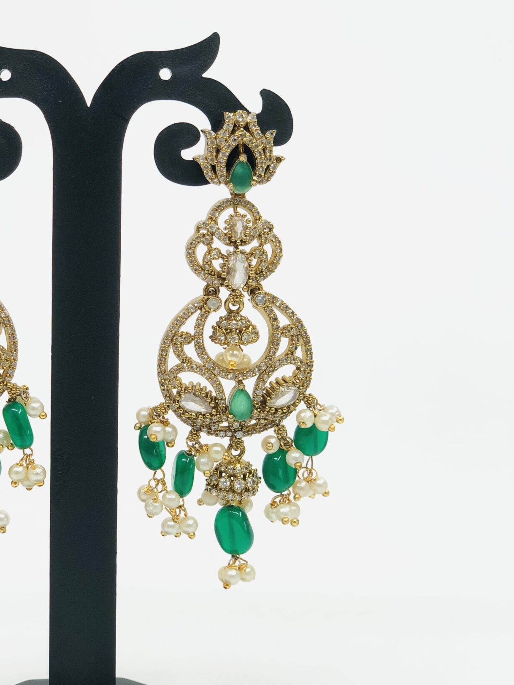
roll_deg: +0.3
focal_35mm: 82
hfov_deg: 17.9
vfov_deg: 23.8
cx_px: 114
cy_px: 311
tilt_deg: -7.3
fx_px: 1623
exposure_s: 1/100
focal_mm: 6
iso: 16
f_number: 2.4
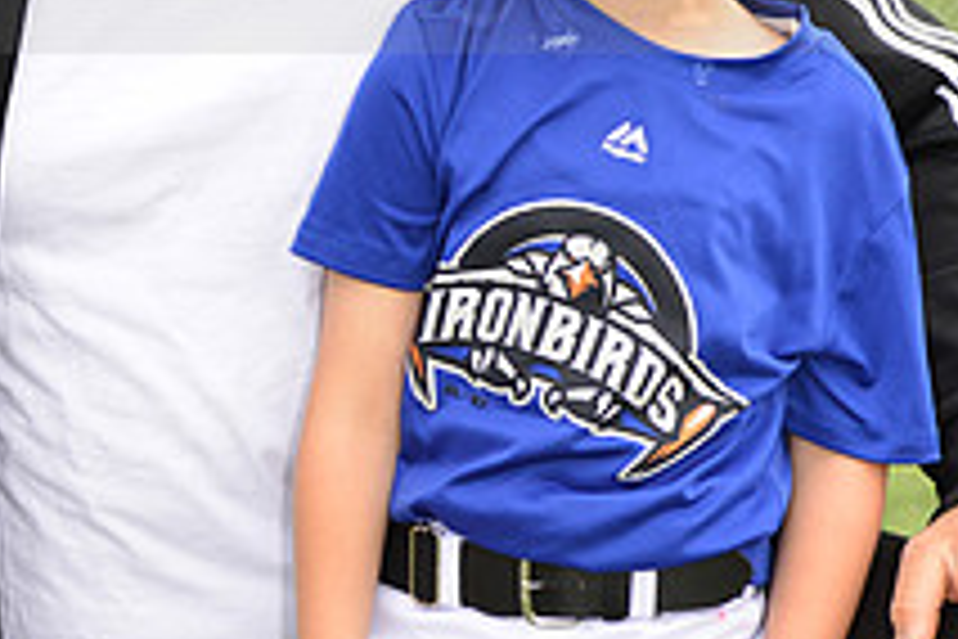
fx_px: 9047
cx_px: 369
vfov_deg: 4.0
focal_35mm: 340
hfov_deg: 6.1
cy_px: -79
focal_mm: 125
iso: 250
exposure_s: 1/200
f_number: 8
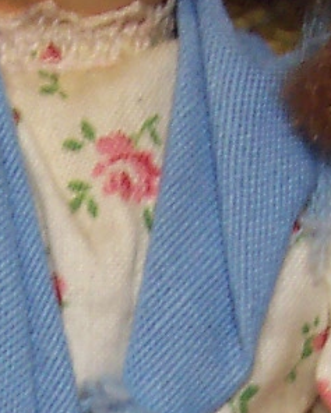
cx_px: 68
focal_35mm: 202
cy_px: 603
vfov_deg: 9.3
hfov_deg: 7.6
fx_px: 2472
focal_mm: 5.6
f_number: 2.8
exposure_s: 1/30
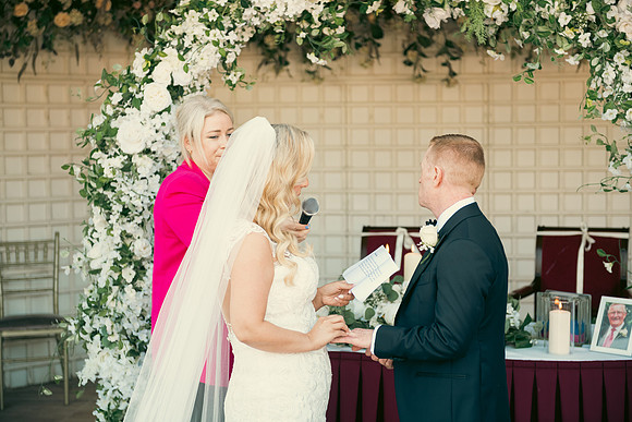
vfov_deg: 19.5
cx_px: 316
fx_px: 1229
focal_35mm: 70
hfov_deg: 28.8
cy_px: 211
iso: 320
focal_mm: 70
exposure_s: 1/250
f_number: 3.5
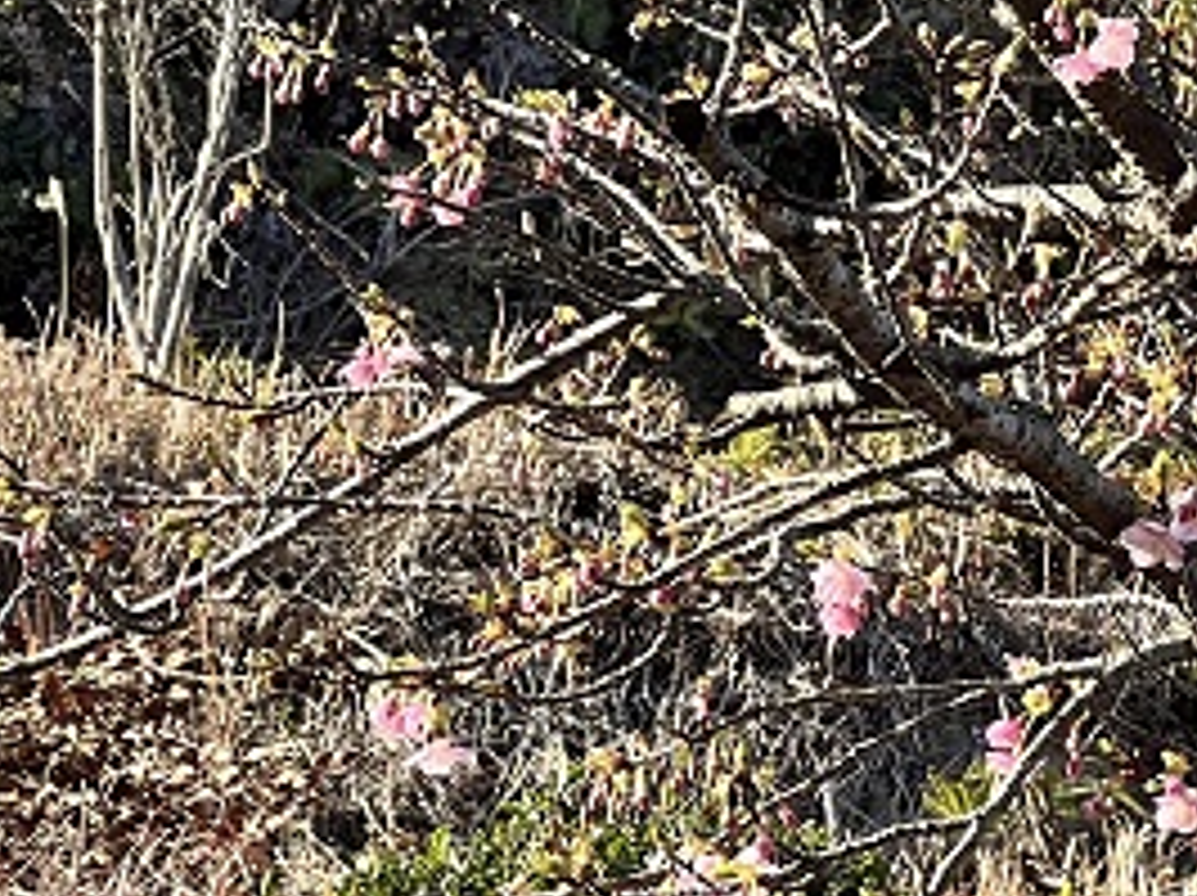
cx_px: 1510
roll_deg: +0.1
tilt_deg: +23.4
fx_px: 8153
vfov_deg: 6.3
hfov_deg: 8.3
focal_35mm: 236
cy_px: 448
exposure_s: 1/197
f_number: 2.8
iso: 32
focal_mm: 9
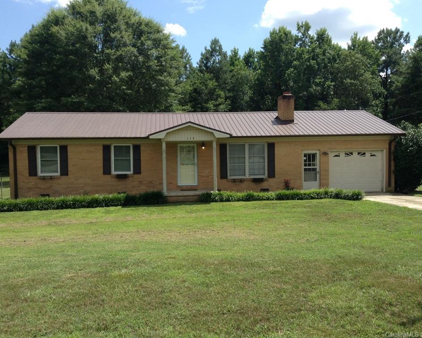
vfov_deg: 42.2
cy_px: 167
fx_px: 437
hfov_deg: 51.5
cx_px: 207
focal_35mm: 35
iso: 25
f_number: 2.4
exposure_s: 1/864
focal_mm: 3.3
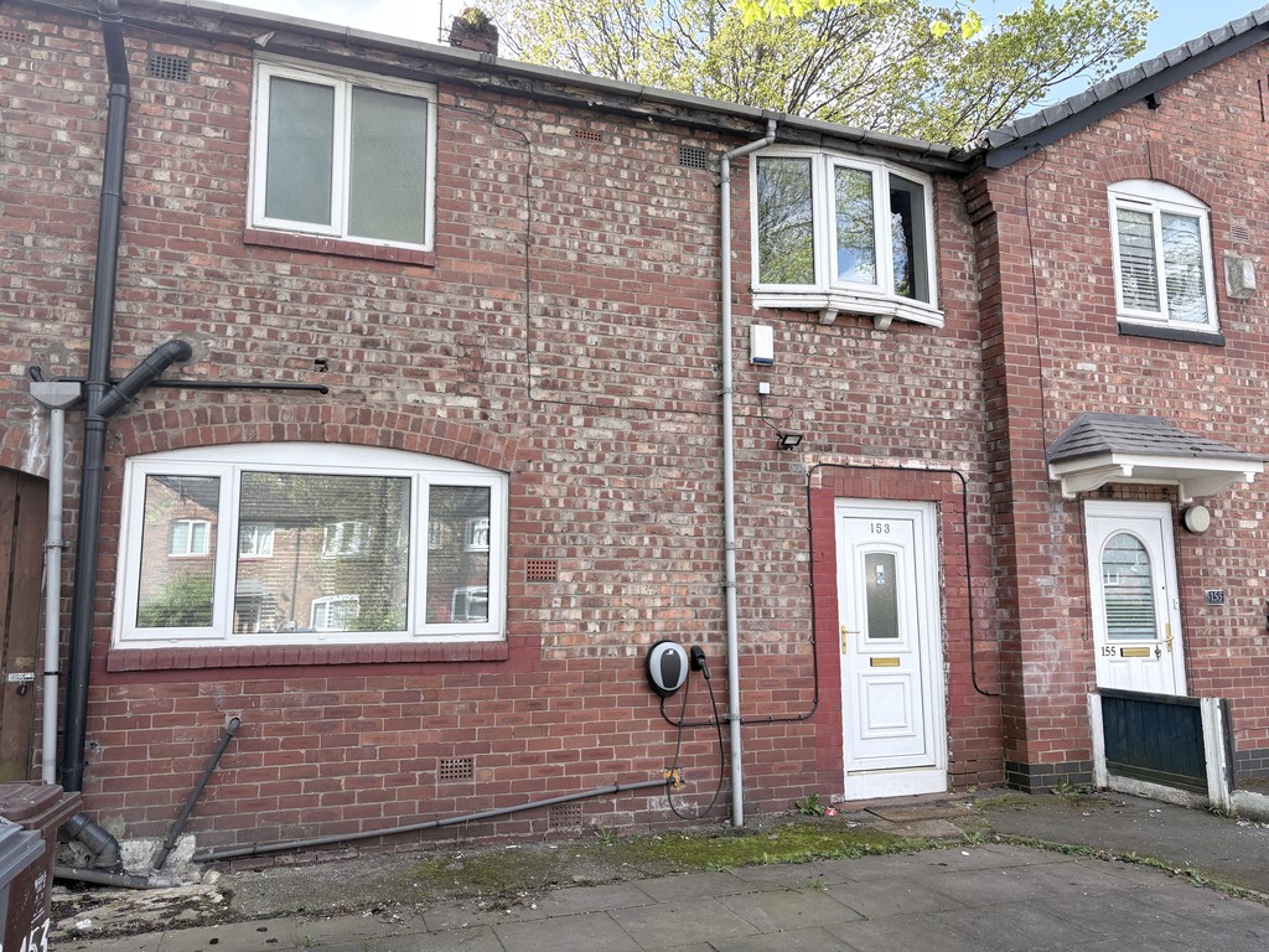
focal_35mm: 26
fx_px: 953
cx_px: 634
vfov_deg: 53.1
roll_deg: +1.2
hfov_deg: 67.3
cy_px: 476
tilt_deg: +8.3
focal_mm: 5.96
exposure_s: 1/673
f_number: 1.6
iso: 50
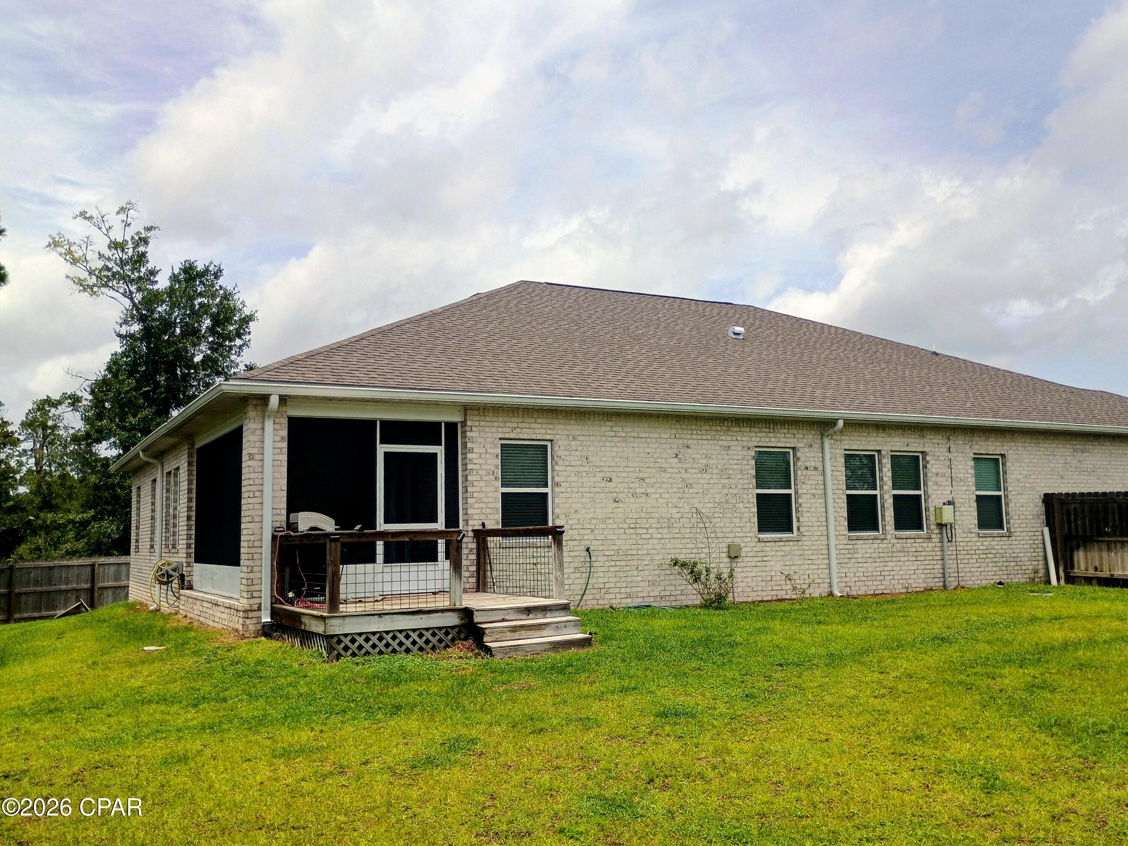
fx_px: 945
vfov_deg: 48.2
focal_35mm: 29
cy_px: 423
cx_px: 564
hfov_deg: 61.7
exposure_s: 1/1508
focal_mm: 4.27
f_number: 1.8
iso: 100
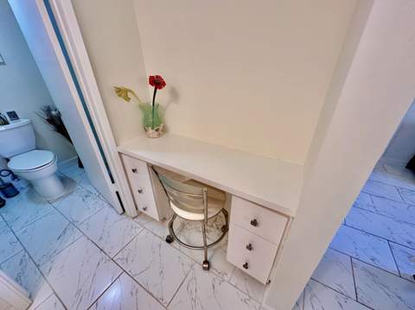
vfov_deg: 85.6
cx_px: 208
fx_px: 168
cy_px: 155
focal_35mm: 14
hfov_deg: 102.1
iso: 160
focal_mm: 2.22
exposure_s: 1/120
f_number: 2.2
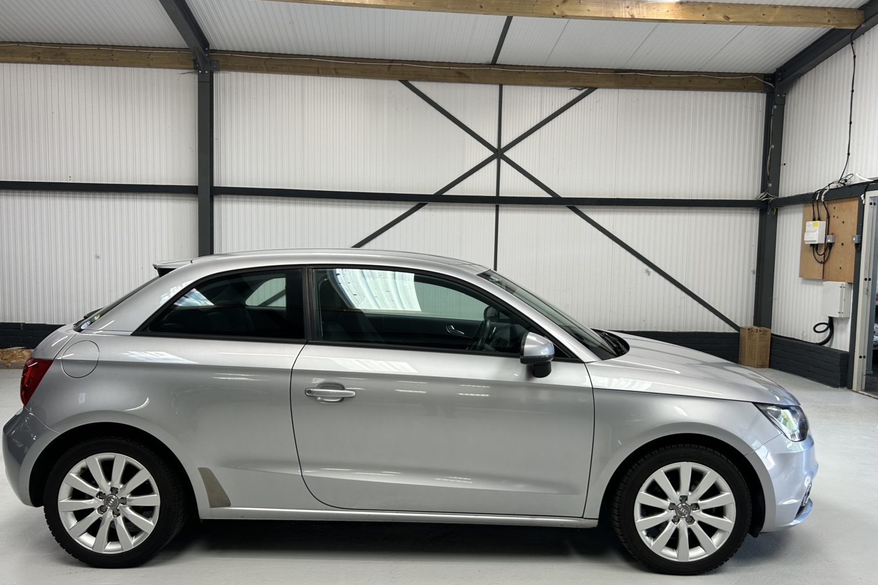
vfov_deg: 46.4
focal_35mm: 28
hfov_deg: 65.5
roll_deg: -1.1
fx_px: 683
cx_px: 438
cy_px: 308
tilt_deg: -4.2
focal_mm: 5.7
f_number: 1.5
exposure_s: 1/100
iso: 50
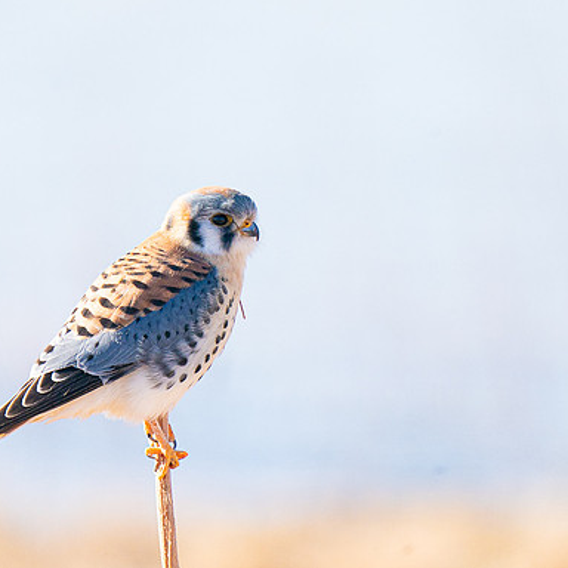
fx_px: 26305
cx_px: 241
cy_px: 239
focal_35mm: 1417
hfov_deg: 1.2
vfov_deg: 1.2
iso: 2000
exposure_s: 1/2000
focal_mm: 840
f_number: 9
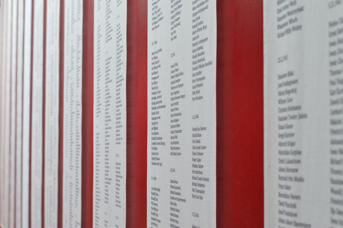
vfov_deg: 18.1
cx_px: 172
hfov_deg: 27.0
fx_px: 714
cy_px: 114
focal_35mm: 75
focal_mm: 50
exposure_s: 1/80
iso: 400
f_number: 4.5
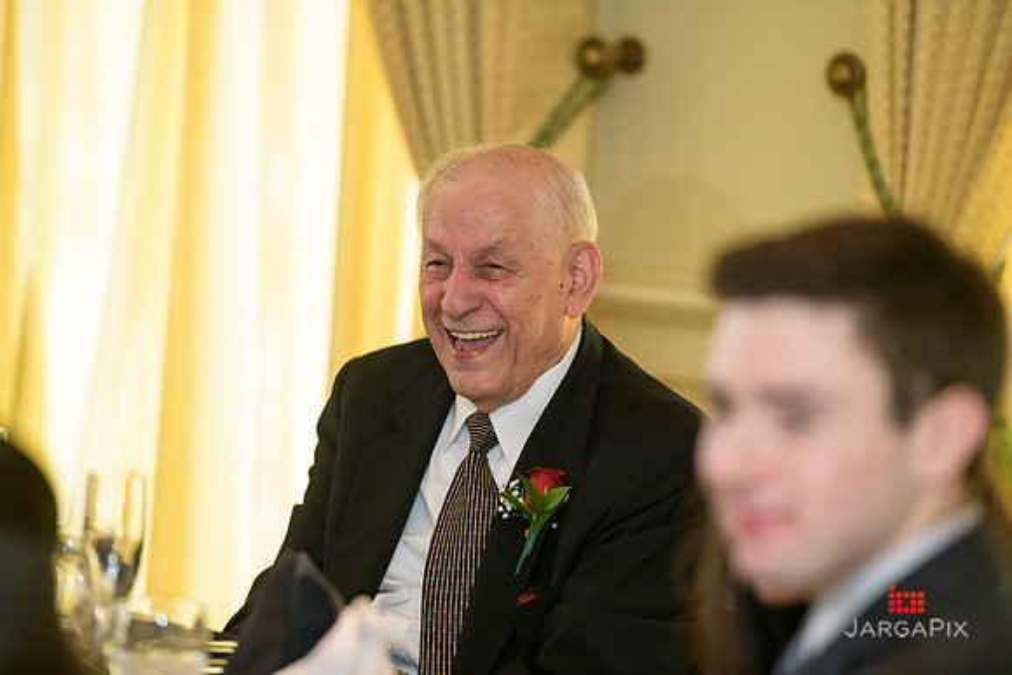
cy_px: 338
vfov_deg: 6.9
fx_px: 5623
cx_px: 506
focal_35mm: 200
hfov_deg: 10.3
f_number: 3.2
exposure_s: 1/125
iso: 1600
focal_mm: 200
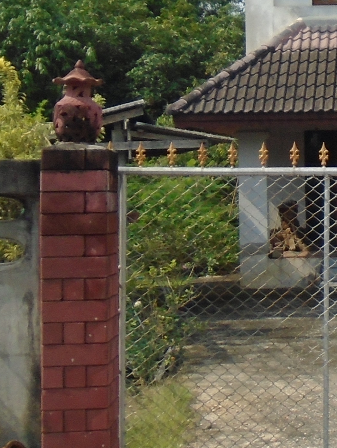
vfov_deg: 20.3
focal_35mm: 96
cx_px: 486
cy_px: 140
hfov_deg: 14.5
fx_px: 1246
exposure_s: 1/200
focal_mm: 4.6
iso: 100
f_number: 8
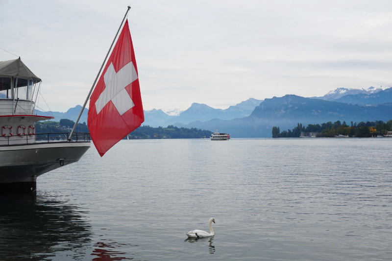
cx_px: 196
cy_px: 130
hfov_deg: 42.3
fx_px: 506
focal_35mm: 46
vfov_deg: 28.9
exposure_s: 1/80
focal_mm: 31
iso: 100
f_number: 13
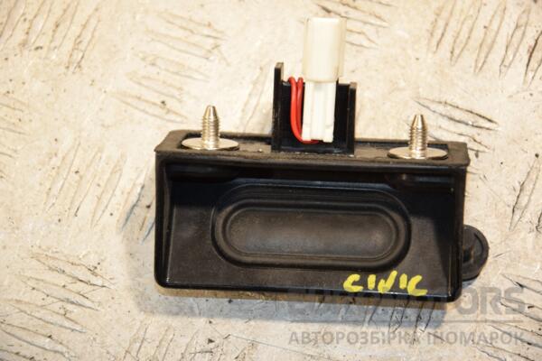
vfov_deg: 8.7
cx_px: 271
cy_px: 180
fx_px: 2371
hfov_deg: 13.0
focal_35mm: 158
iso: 800
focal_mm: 105
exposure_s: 1/200
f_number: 5.6
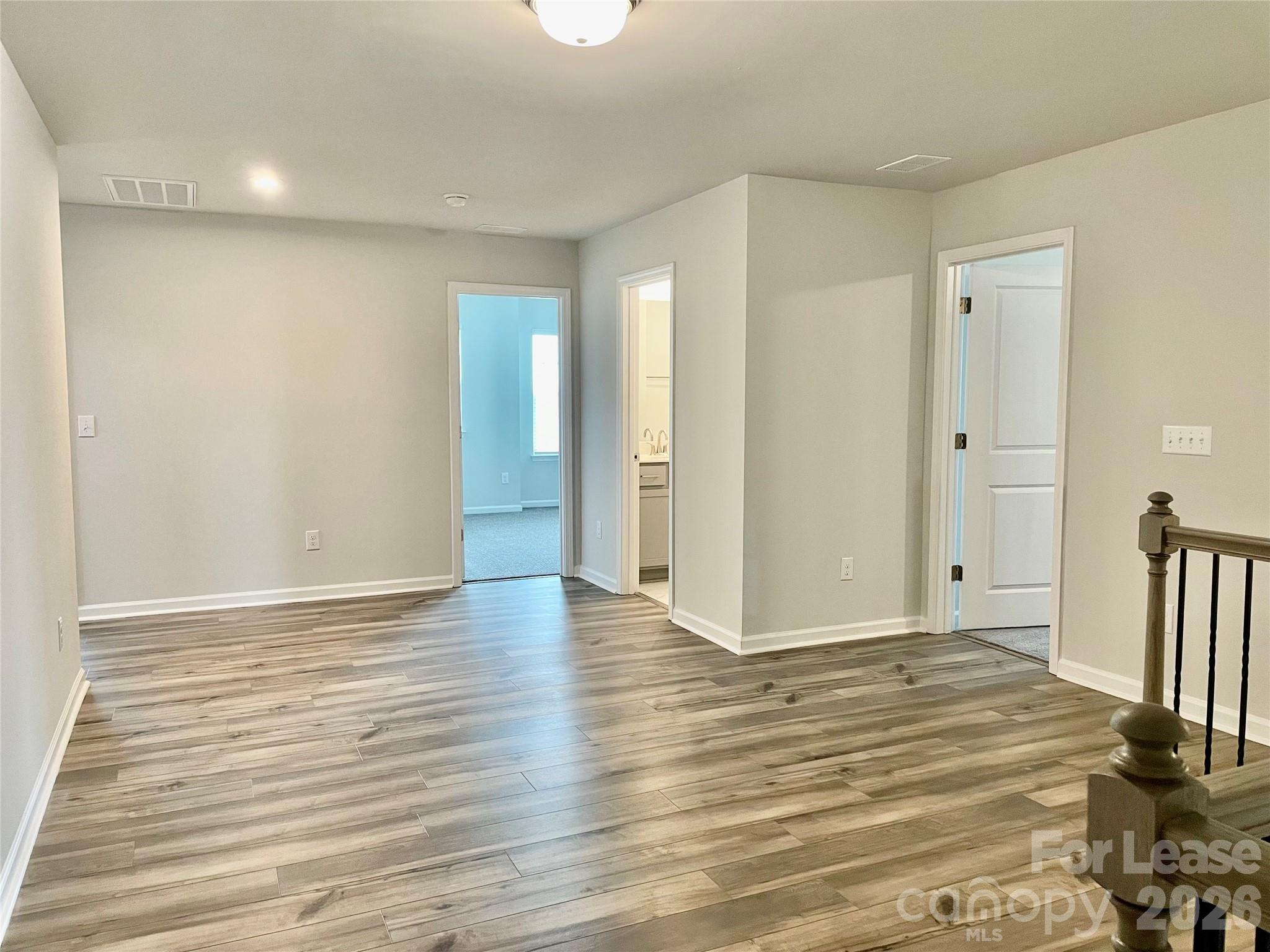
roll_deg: -0.2
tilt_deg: -4.4
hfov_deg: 67.3
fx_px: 954
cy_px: 476
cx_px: 635
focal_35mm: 26
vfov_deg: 53.1
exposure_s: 1/60
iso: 160
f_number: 1.6
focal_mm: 4.2
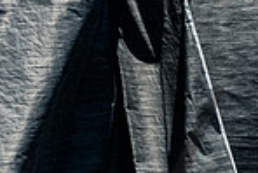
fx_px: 5674
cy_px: 281
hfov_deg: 2.6
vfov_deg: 1.7
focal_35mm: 791
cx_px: 257
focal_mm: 185
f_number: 5.6
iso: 320
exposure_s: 1/1000
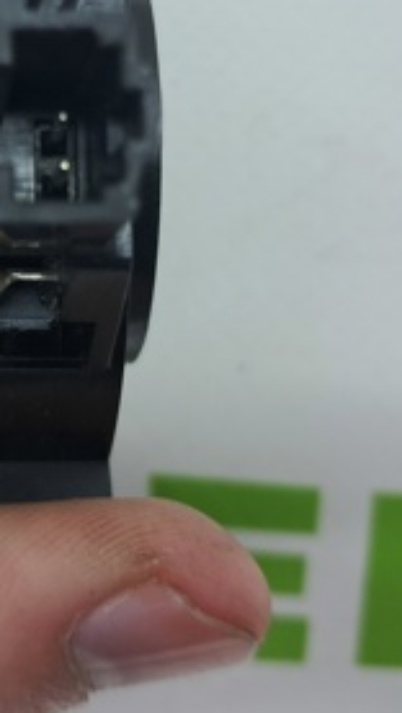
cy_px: 192
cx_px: -21
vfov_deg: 30.5
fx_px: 1287
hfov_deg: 17.3
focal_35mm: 68
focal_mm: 4
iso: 50
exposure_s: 1/50
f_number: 1.8
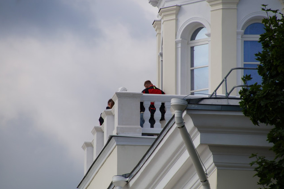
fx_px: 2981
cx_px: 141
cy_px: 94
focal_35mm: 378
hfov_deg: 5.5
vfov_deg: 3.6
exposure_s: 1/400
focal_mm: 250
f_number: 7.1
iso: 100
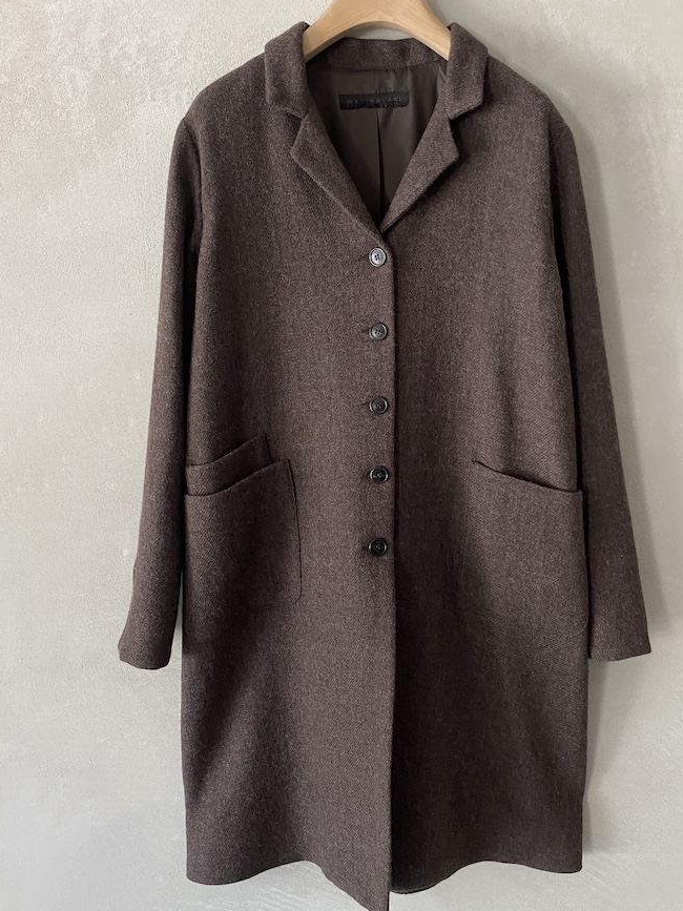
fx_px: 842
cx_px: 384
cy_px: 421
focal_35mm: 32
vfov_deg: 56.8
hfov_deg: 44.1
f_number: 1.8
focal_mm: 4.25
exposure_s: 1/64
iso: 125
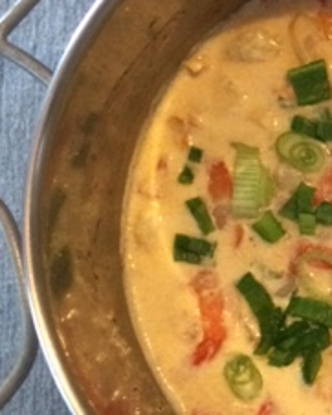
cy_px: 202
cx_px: 404
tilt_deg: -84.0
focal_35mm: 80
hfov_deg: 18.2
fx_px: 982
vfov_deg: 23.8
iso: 320
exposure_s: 1/33
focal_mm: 4.15
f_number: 2.2
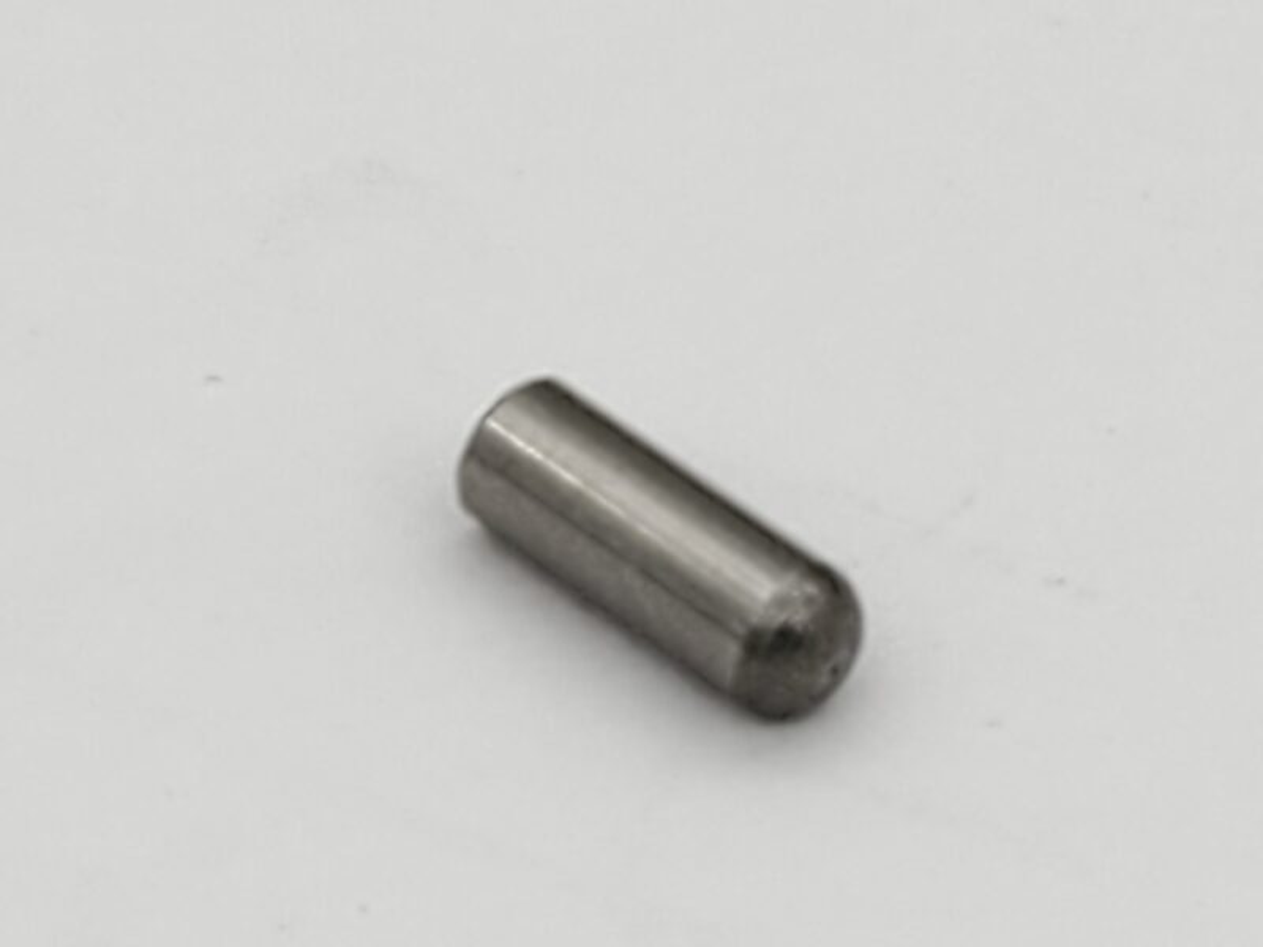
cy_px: 474
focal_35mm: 26
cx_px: 632
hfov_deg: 67.3
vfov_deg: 53.1
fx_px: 949
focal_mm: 4.3
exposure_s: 1/441
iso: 50
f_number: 2.4
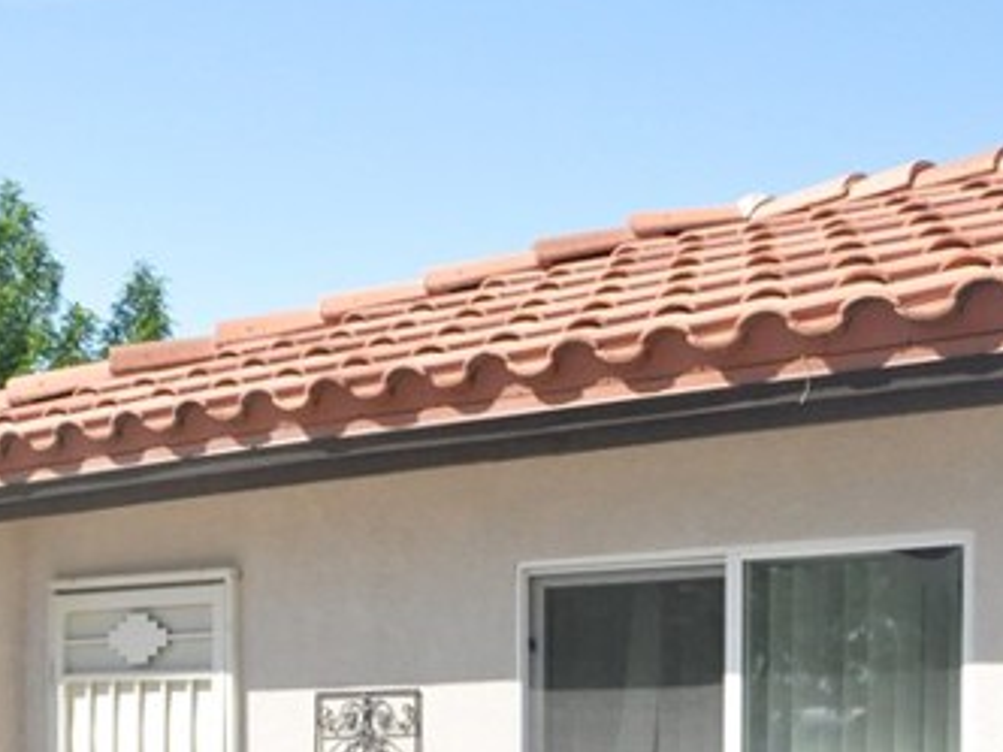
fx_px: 2318
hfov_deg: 23.6
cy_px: 843
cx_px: 946
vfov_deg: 17.7
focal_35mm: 80
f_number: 7.1
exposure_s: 1/4000
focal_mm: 18
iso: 2200
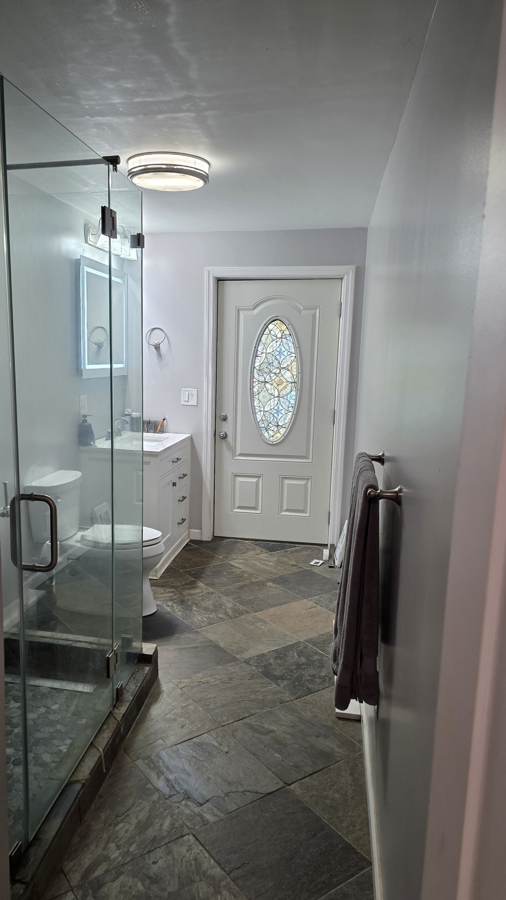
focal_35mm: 26
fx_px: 620
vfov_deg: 71.9
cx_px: 195
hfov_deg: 44.1
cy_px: 463
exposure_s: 1/120
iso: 160
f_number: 1.7
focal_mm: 6.3
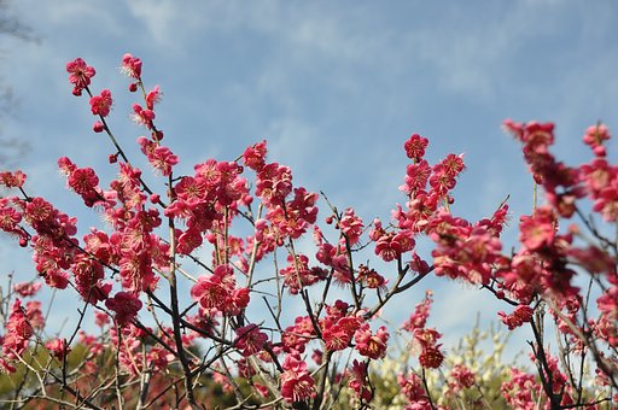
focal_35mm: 52
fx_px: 900
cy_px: 205
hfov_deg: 37.9
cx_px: 309
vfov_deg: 25.7
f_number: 6.3
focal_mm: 35
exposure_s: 1/800
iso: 200
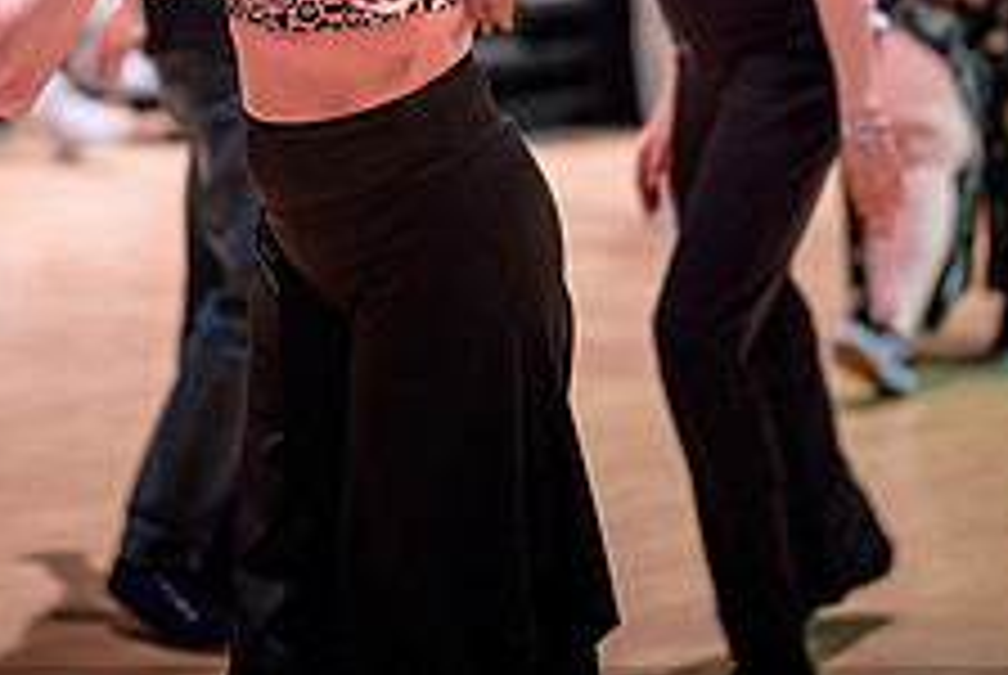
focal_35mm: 153
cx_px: 310
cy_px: 41
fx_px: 4290
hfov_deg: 13.4
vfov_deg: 9.0
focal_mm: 50
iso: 1250
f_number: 1.2
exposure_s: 1/200
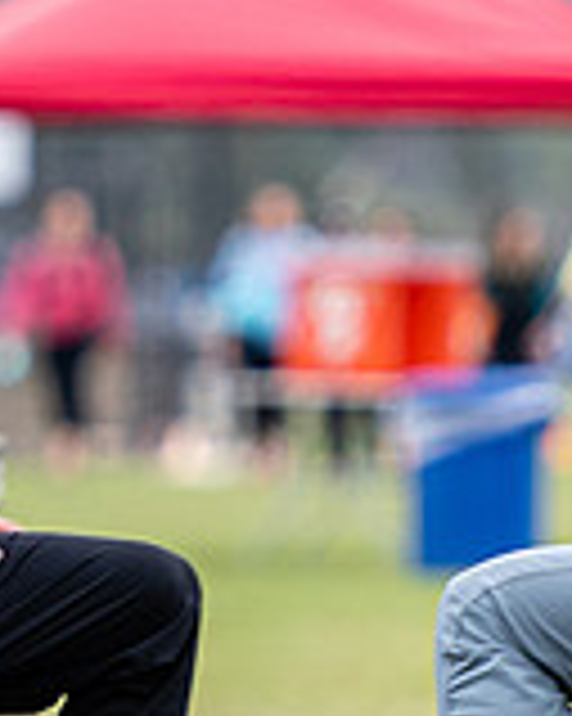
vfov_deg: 1.8
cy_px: 360
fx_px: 22770
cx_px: 353
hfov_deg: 1.4
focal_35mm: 1075
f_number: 2.8
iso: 400
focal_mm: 180
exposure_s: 1/500
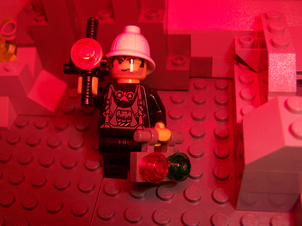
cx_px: 151
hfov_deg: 49.0
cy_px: 113
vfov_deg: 37.7
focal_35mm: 38
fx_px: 332
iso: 80
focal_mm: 6.3
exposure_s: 1/60
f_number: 2.8
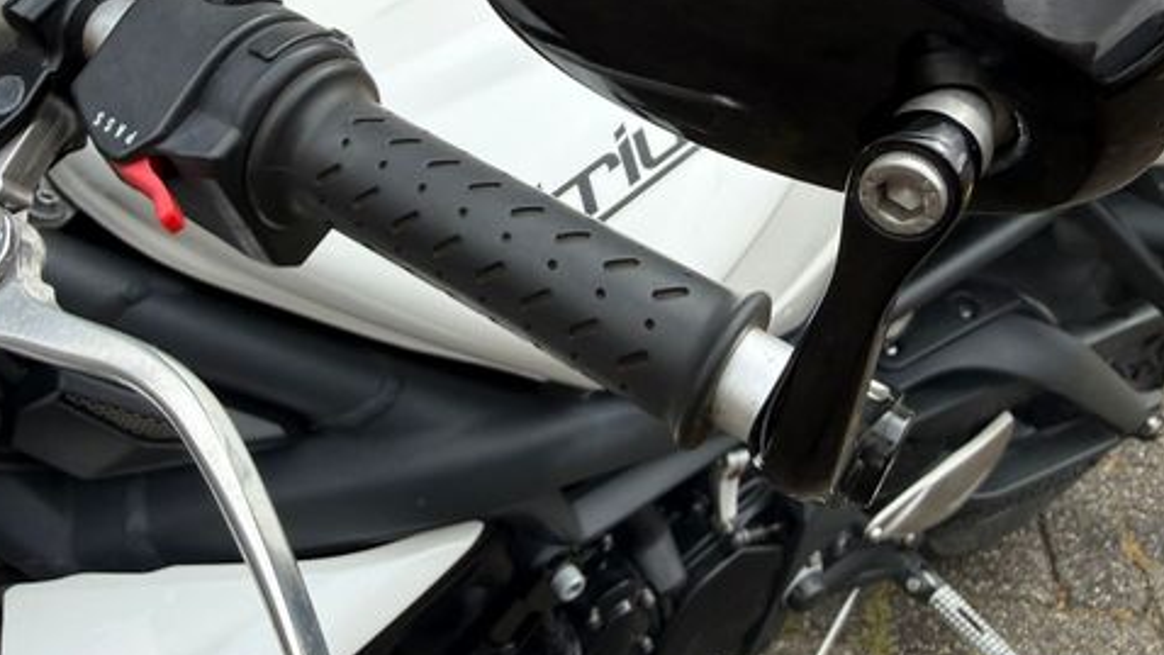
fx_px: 1080
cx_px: 589
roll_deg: +1.5
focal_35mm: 35
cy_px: 141
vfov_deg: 32.9
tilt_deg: -19.4
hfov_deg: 56.6
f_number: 2.2
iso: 40
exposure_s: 1/590
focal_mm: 2.22
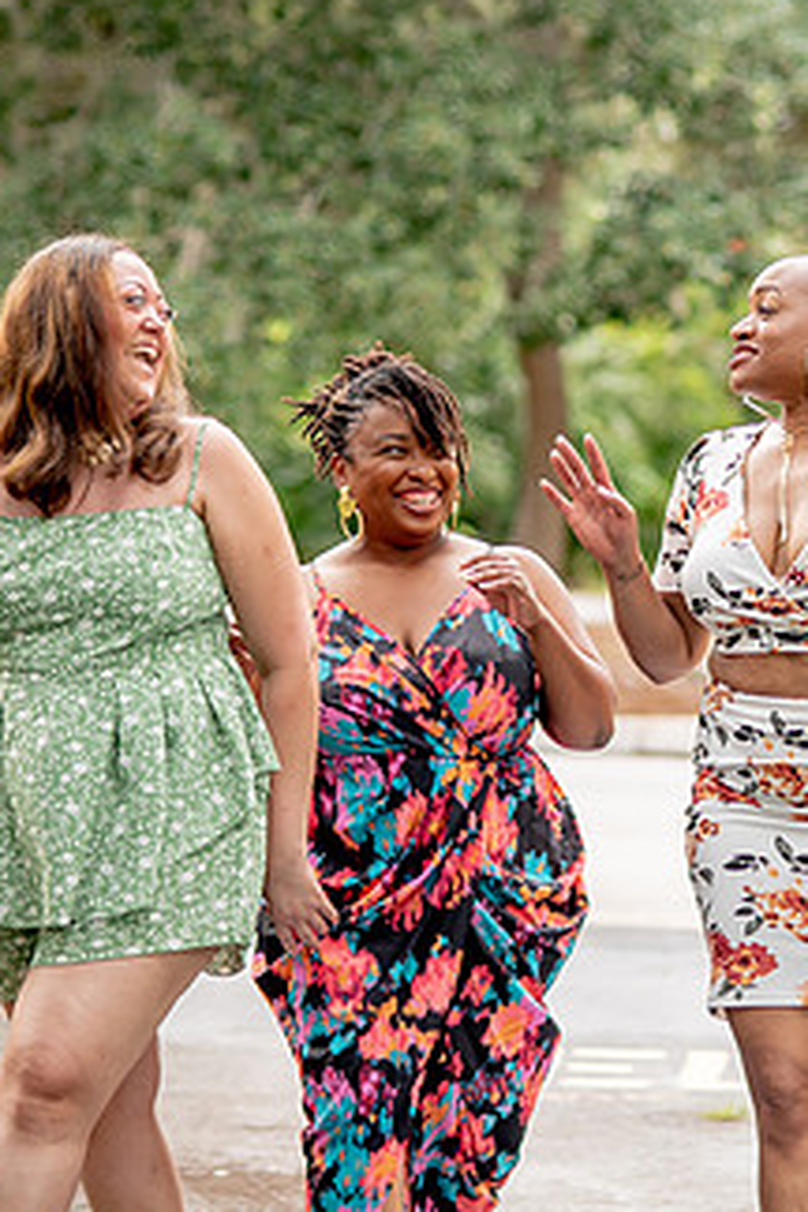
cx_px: 819
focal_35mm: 173
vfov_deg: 11.9
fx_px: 5824
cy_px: 624
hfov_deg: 7.9
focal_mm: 85
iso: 100
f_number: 2.8
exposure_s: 1/250
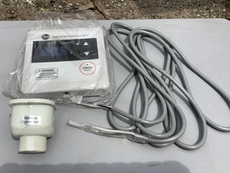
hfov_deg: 51.2
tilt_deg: -54.6
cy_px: 86
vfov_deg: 39.7
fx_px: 239
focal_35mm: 36
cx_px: 98
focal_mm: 3.3
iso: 25
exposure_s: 1/3546
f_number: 2.4
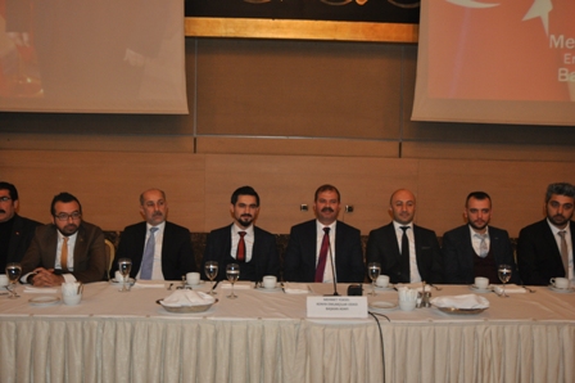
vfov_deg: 35.4
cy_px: 192
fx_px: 599
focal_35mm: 38
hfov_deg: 51.3
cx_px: 288
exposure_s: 1/60
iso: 800
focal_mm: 25
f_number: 3.8
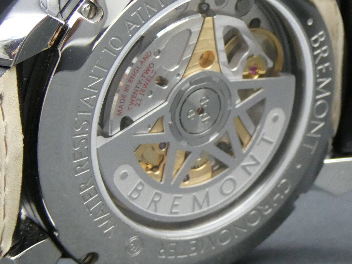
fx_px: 1698
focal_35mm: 167
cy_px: 98
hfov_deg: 11.8
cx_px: 300
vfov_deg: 8.9
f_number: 4.5
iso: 400
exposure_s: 1/80
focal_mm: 12.5
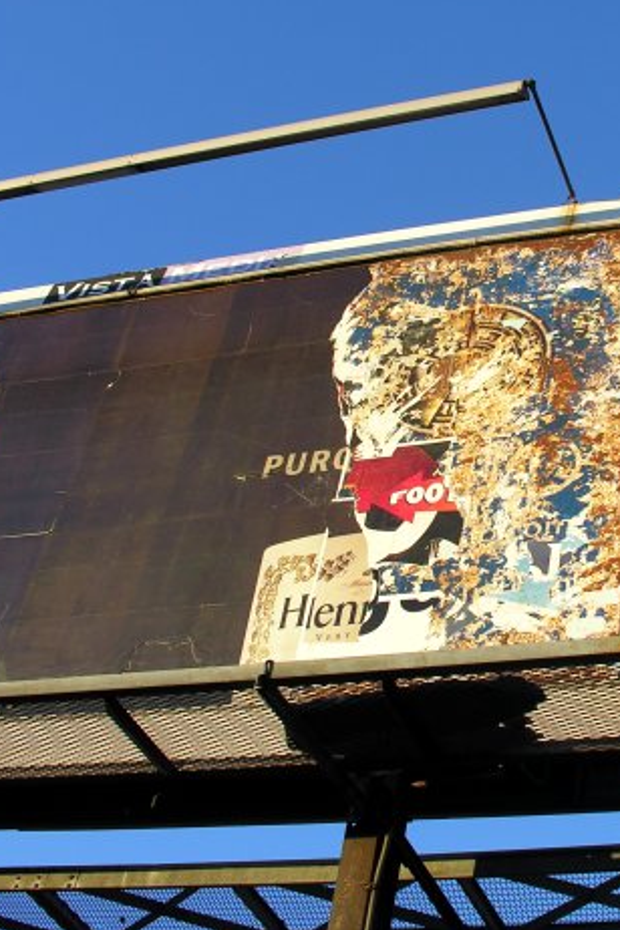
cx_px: 554
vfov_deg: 31.9
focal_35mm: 63
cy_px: 417
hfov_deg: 21.1
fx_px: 1627
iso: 50
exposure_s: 1/175
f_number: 4
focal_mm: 8.9
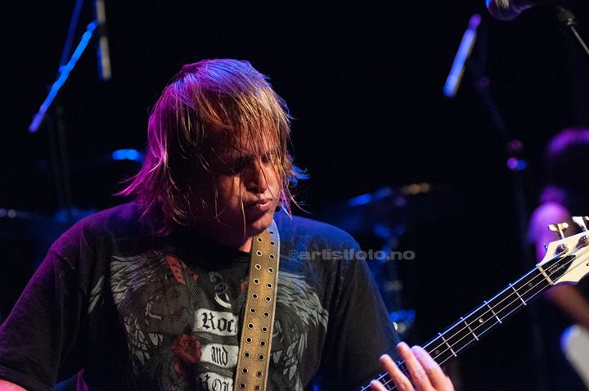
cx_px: 294
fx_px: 2108
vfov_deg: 10.6
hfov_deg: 15.9
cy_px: 196
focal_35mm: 129
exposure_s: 1/250
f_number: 2.8
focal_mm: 86
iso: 1600
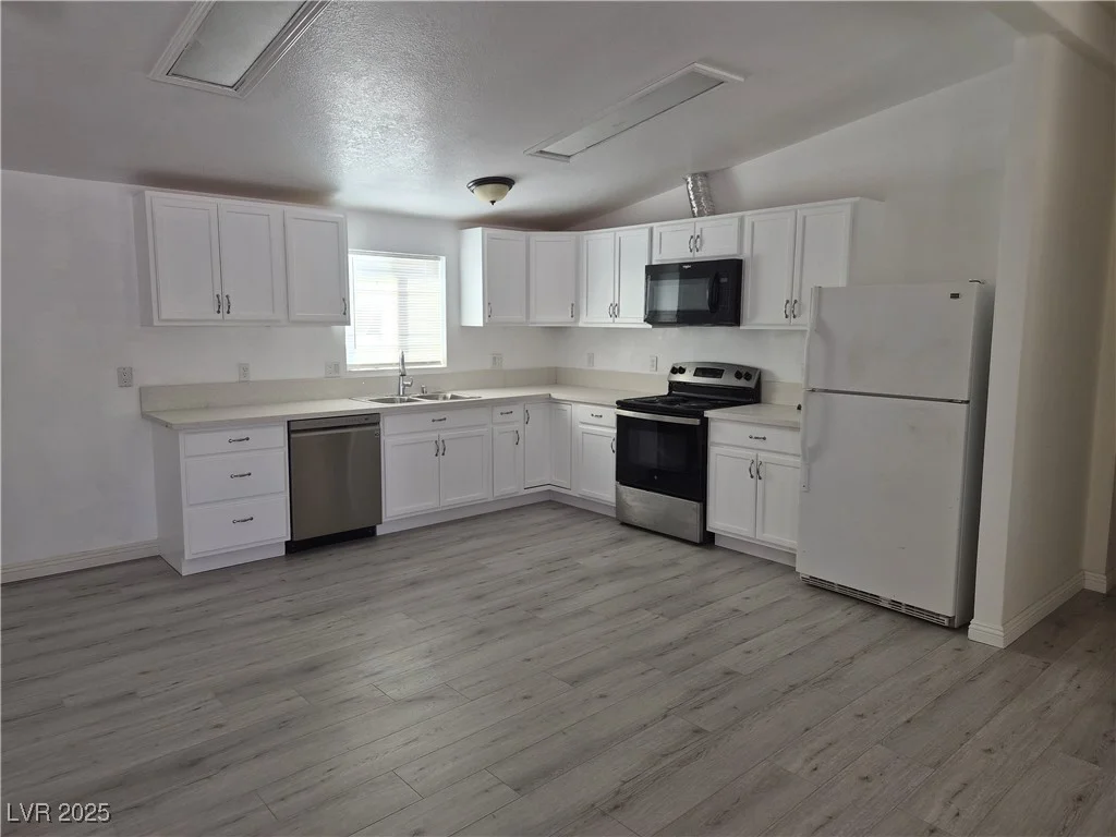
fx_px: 742
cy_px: 418
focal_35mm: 23
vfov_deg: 58.9
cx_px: 558
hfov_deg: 73.9
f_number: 1.8
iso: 80
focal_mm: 5.4
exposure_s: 1/180
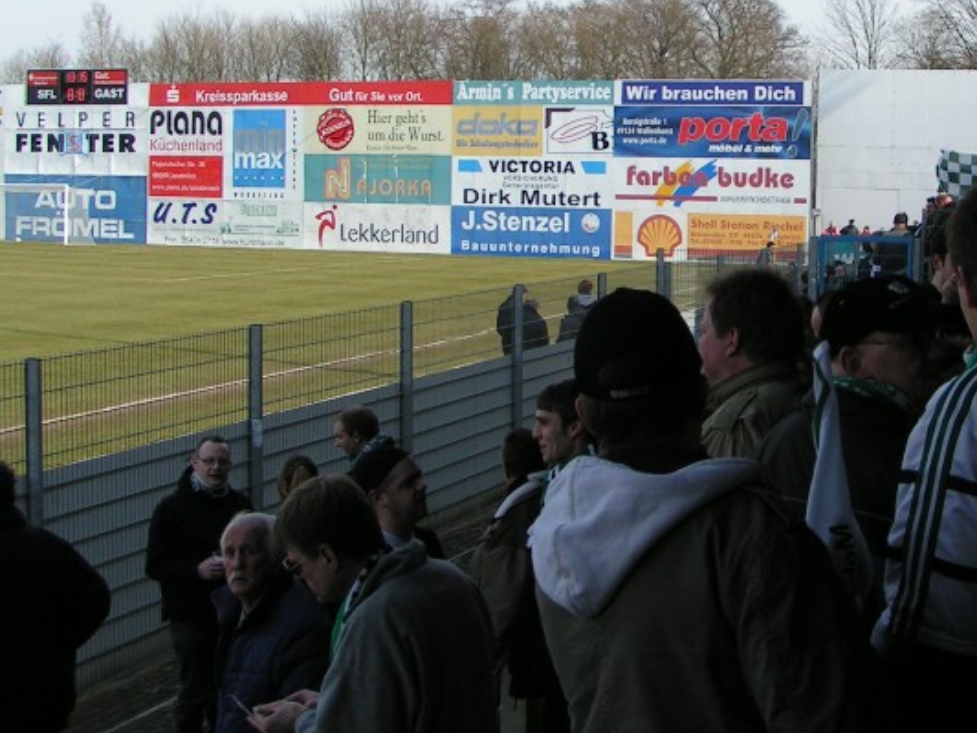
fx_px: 1609
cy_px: 216
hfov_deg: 33.3
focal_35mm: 57
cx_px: 698
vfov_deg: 25.5
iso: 50
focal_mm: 5.8
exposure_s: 1/320
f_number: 5.6
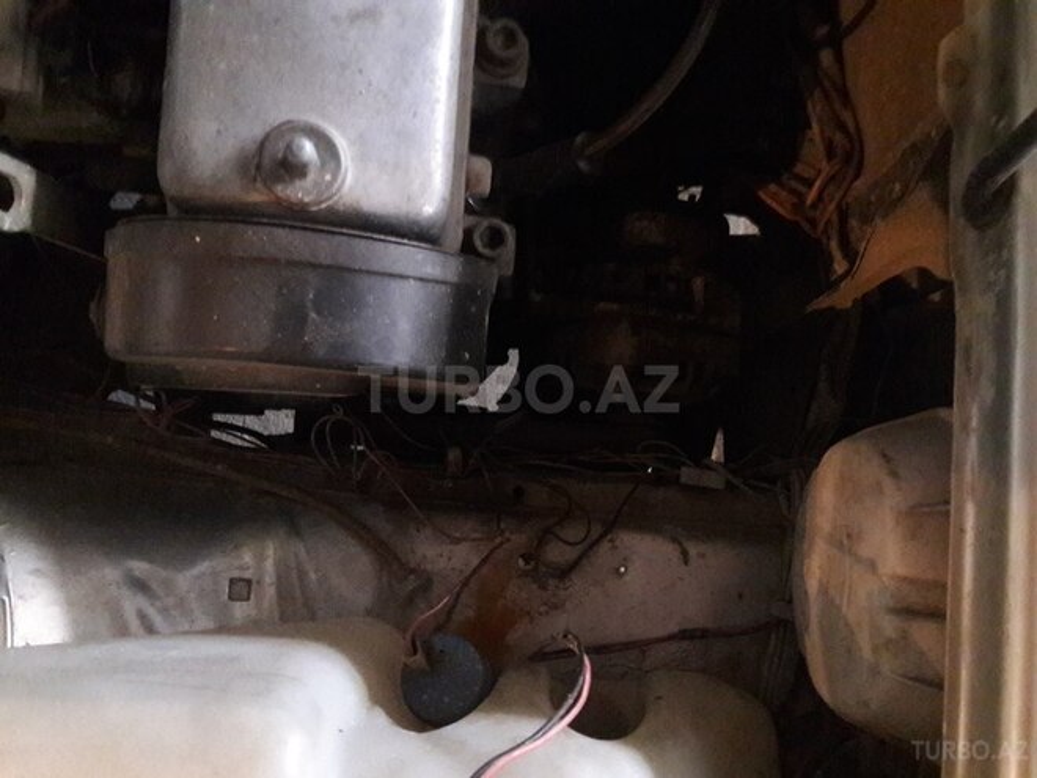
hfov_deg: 63.4
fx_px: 839
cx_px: 518
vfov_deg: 49.7
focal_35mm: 28
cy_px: 389
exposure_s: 1/17
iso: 800
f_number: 1.9
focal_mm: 3.7
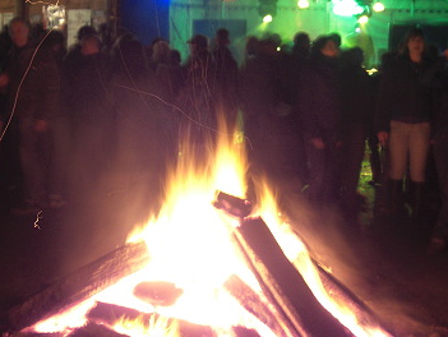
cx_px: 188
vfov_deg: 21.3
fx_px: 894
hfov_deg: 28.1
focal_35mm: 69
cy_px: 181
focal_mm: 7.9
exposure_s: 1/2
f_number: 2.8
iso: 200
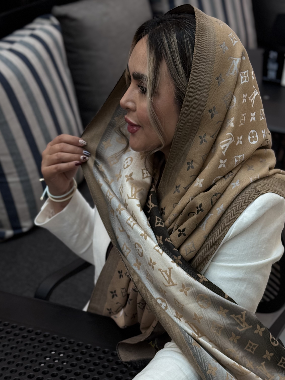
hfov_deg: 22.9
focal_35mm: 64
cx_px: 162
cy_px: 235
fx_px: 703
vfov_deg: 30.2
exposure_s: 1/110
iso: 64
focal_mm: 6.76
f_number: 1.78
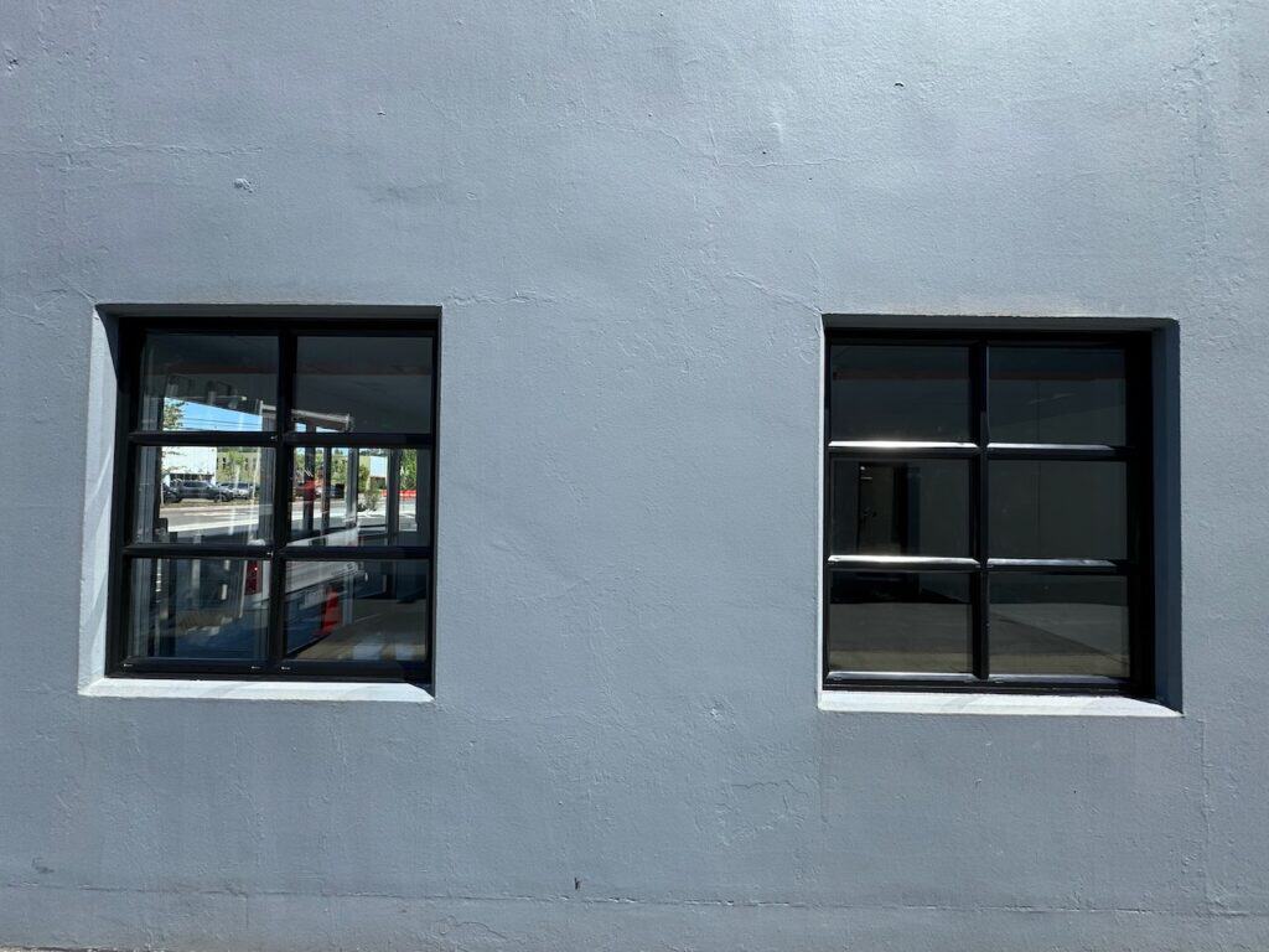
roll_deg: -1.5
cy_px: 476
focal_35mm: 14
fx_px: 513
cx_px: 634
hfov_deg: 102.1
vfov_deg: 85.7
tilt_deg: +3.2
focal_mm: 2.22
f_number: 2.2
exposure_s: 1/840
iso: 40
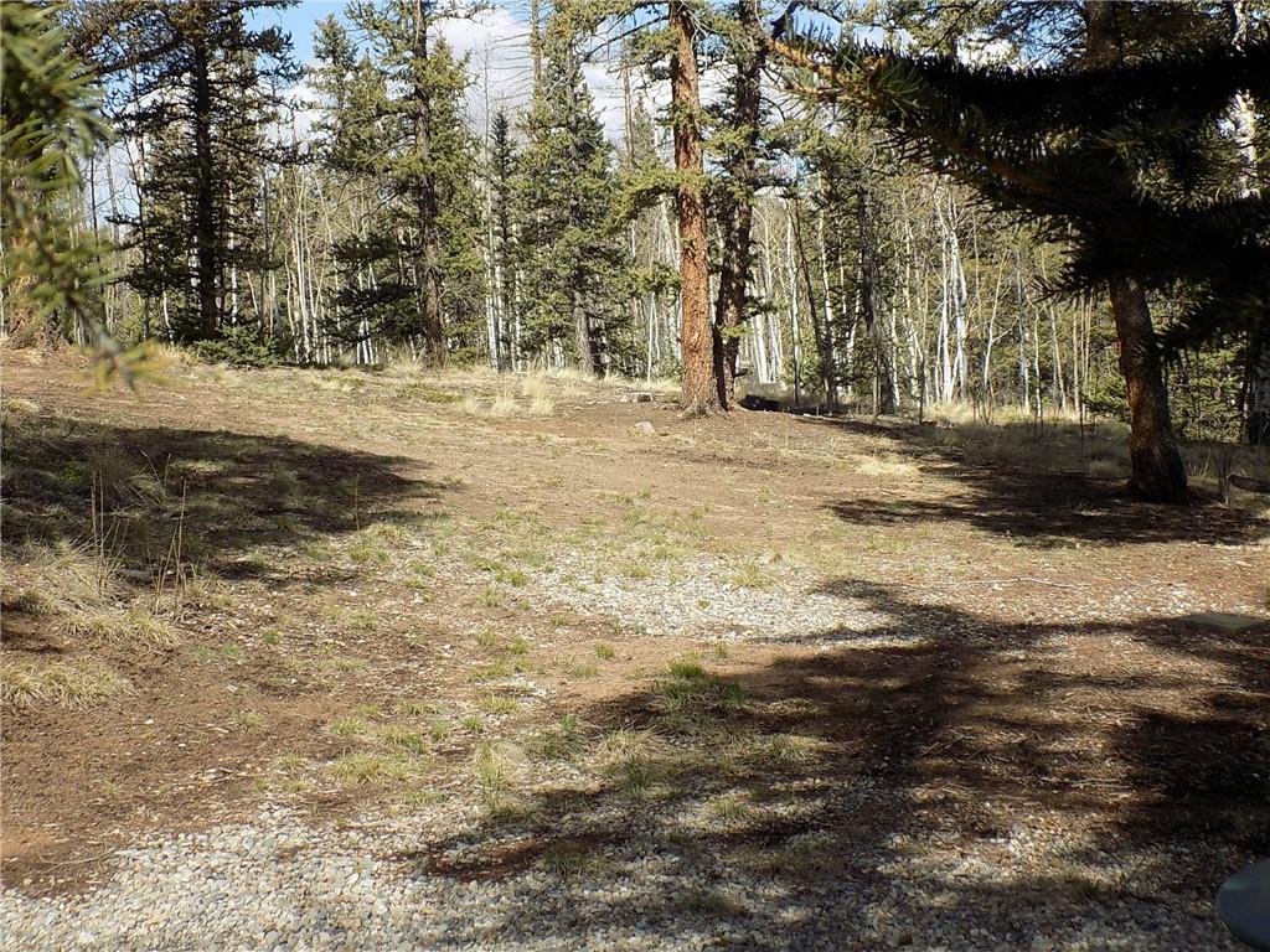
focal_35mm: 59
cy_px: 476
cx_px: 635
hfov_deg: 32.7
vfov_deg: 24.8
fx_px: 2165
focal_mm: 10.5
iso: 80
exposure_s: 1/500
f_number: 4
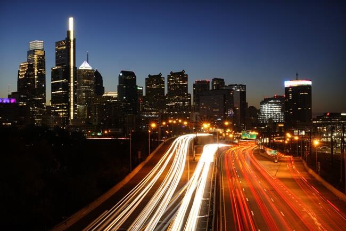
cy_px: 116
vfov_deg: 25.5
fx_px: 509
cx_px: 173
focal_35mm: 53
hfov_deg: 37.5
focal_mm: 53
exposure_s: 30
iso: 50
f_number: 18
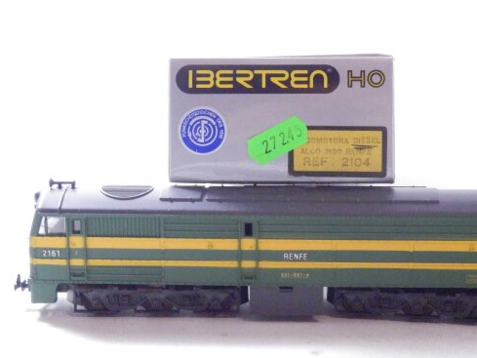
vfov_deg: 18.2
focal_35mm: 81
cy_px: 188
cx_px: 280
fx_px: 1116
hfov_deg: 24.1
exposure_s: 1/160
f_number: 4.4
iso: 2000
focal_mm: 11.9
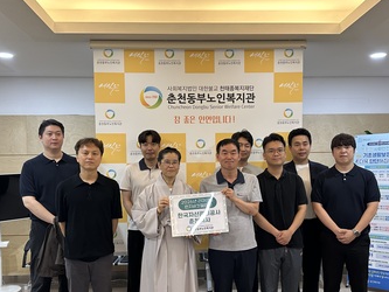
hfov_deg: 51.3
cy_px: 177
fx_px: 405
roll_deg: +0.6
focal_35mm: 36
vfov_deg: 39.5
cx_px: 197
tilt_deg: -1.1
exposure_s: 1/60
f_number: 1.78
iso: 200
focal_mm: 6.86
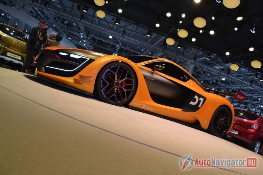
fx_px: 219
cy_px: 88
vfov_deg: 43.6
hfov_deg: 61.9
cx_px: 132
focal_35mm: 30
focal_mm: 20
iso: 200
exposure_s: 1/60
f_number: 5.6
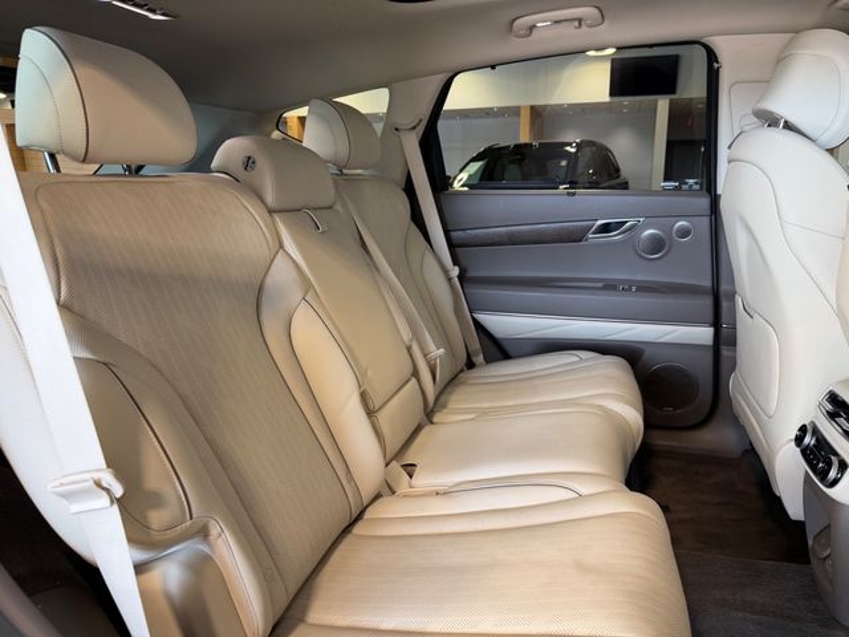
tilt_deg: -12.7
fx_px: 589
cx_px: 424
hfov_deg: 71.6
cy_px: 318
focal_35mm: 24
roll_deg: +0.3
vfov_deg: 56.8
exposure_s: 1/60
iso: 160
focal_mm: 6.76
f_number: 1.78
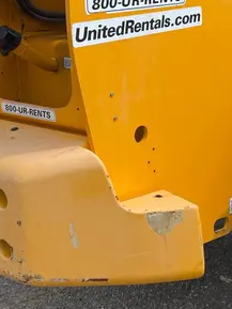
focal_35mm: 66
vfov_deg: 28.2
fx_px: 589
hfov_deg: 20.9
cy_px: 28
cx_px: 273
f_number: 1.6
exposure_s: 1/2681
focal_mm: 4.2
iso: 32
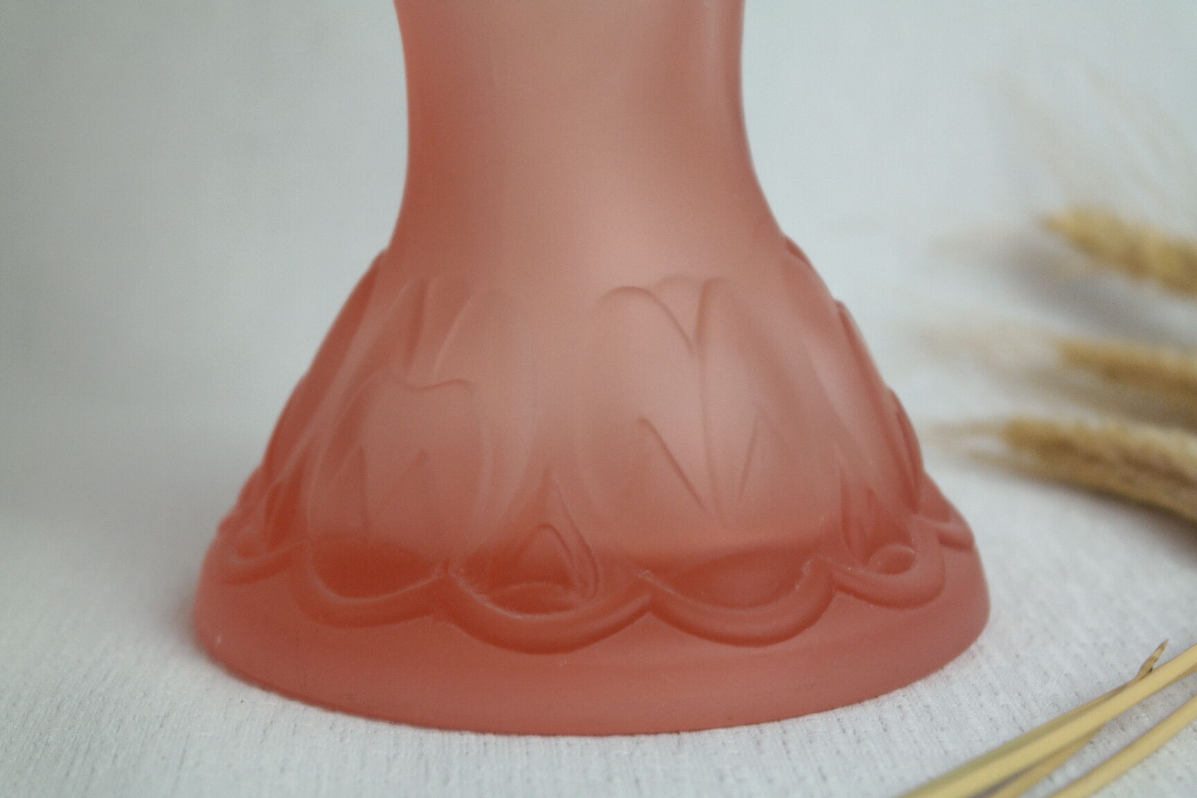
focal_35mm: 77
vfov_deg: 17.7
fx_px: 2560
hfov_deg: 26.3
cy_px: 399
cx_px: 598
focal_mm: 50
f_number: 5.6
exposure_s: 1/80
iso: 400
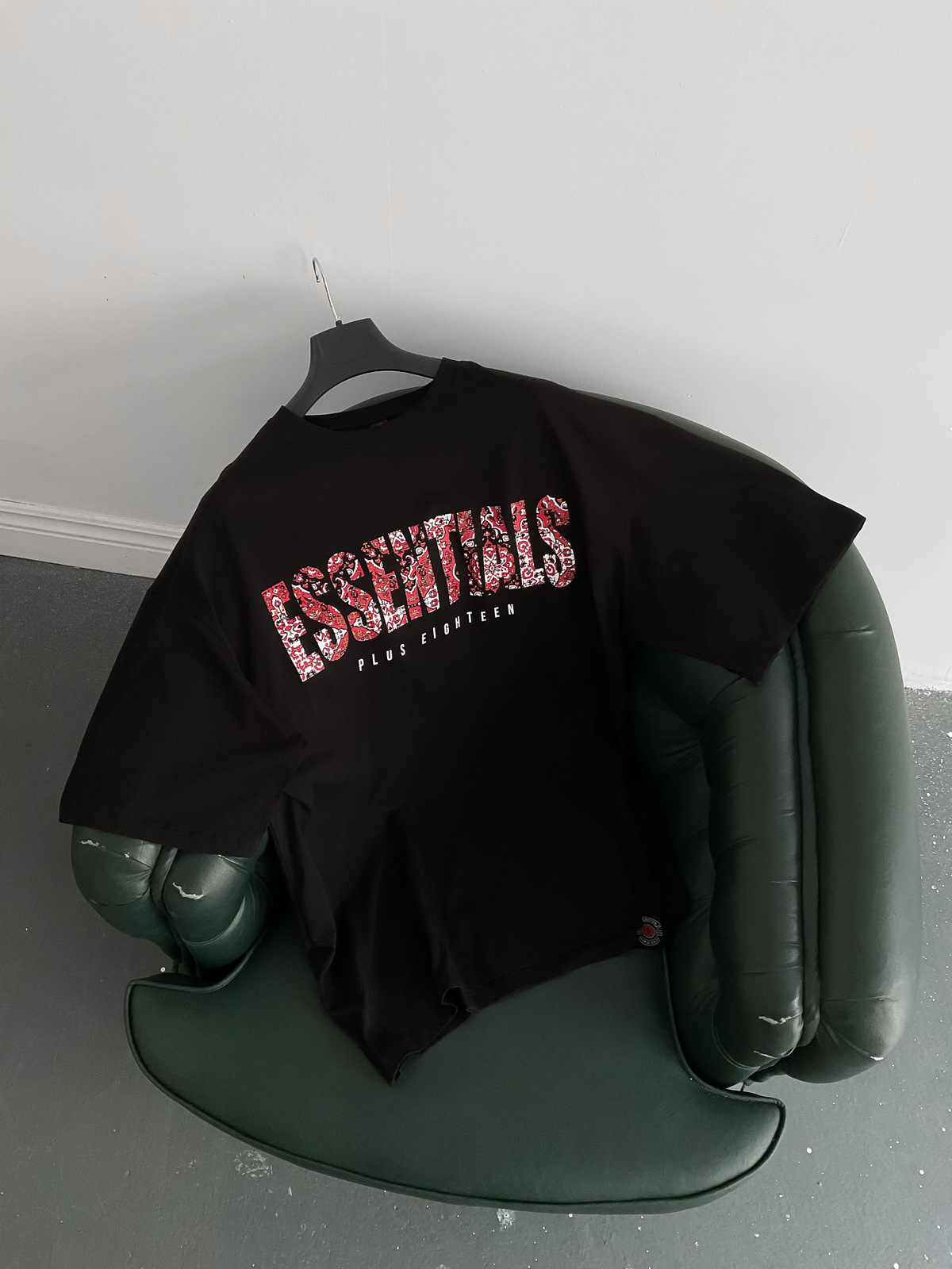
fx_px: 1063
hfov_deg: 48.2
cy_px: 634
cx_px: 476
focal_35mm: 29
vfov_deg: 61.7
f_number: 1.8
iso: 64
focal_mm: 3
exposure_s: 1/100
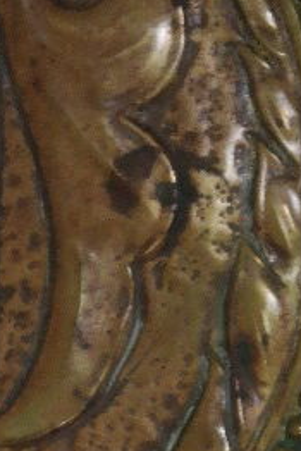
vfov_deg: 4.0
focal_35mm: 507
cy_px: 812
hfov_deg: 2.7
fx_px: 6350
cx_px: -174
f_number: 5.6
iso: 1600
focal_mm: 50
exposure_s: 1/50
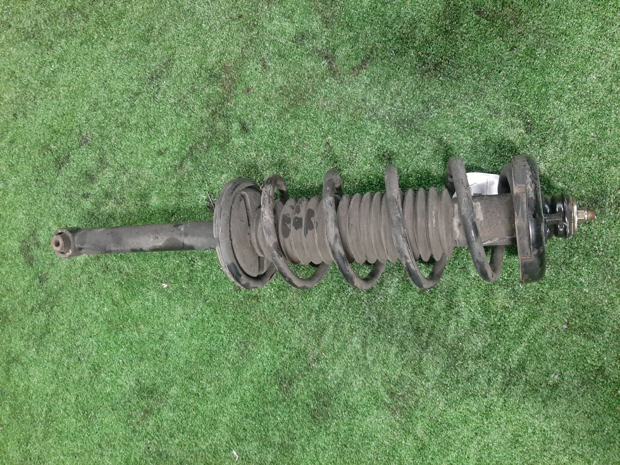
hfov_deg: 67.3
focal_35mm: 26
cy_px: 232
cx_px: 310
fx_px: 466
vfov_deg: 53.1
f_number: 1.7
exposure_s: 1/25
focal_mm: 3.93
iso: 272
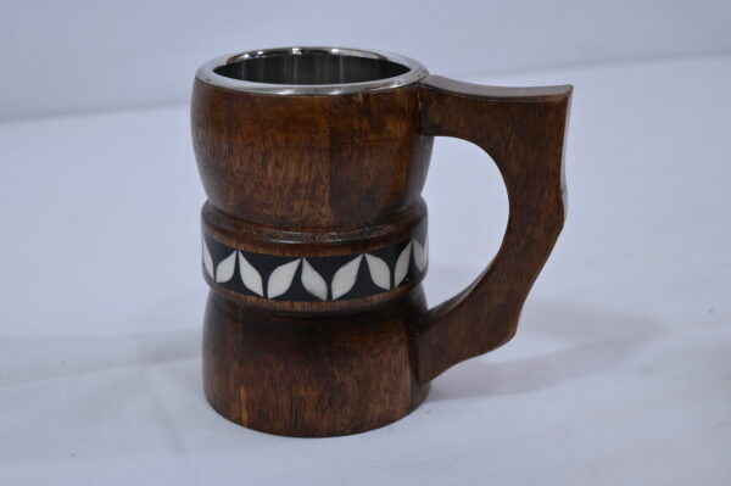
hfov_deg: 41.1
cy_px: 243
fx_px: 974
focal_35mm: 48
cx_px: 366
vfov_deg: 28.0
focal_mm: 48
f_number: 7.1
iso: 500
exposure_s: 1/125
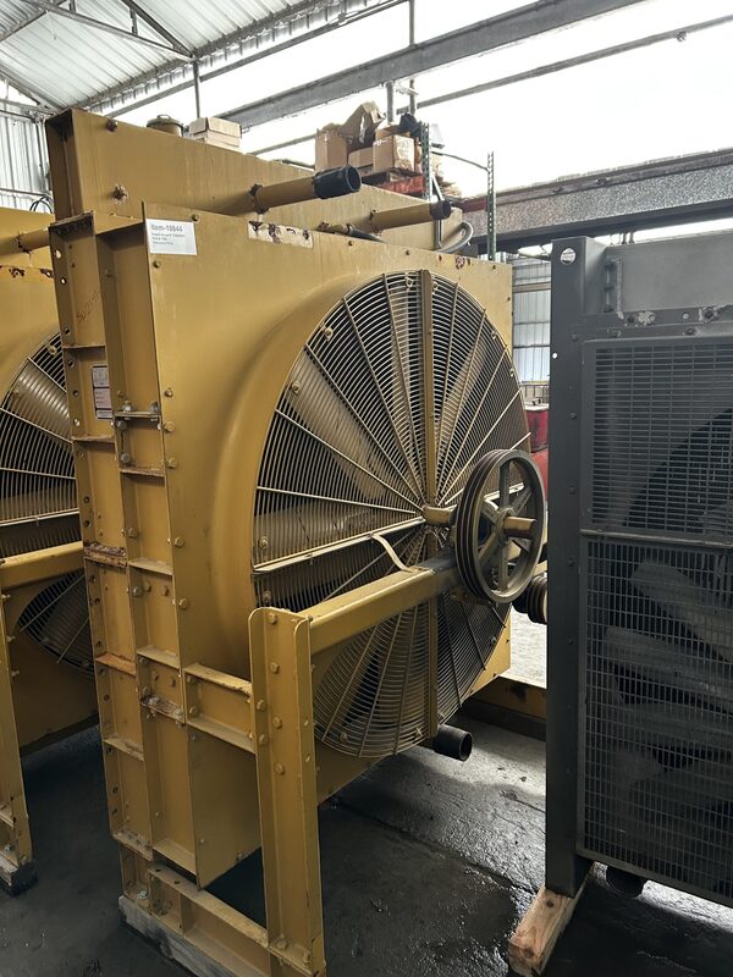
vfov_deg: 67.3
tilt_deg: -9.3
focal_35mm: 26
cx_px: 366
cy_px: 488
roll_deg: +1.7
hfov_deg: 53.1
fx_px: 734
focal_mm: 5.7
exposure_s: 1/60
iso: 250
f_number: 1.5
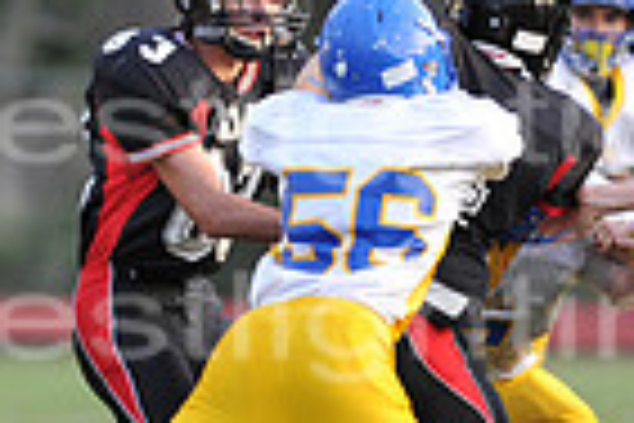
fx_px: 21766
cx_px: 490
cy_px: 230
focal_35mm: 1236
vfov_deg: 1.1
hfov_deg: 1.7
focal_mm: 300
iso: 1000
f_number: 4
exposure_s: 1/800
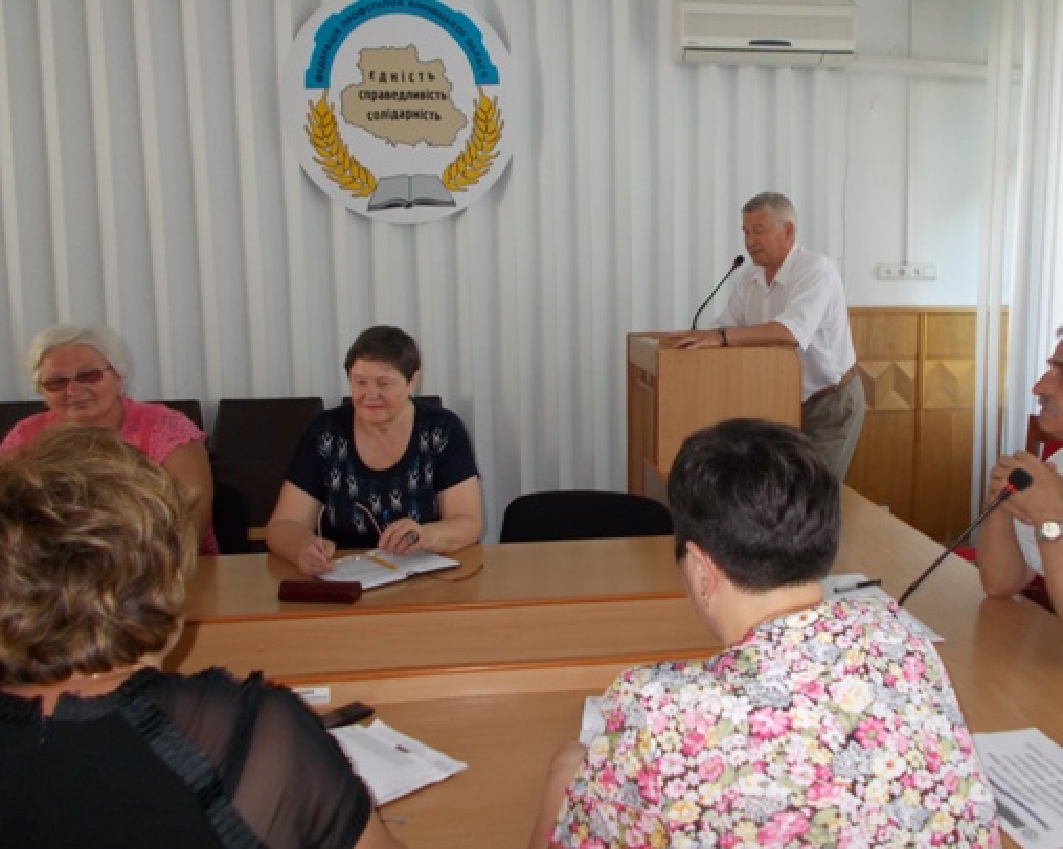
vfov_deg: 45.7
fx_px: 1006
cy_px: 376
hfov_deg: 55.3
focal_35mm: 32
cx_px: 640
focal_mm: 4.6
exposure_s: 1/25
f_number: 3.2
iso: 200
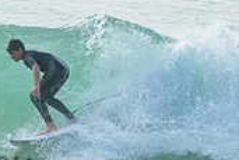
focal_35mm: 1664
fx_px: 11046
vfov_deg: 0.8
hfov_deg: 1.2
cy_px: 103
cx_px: -24
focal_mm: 400
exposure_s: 1/1600
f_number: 13
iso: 500
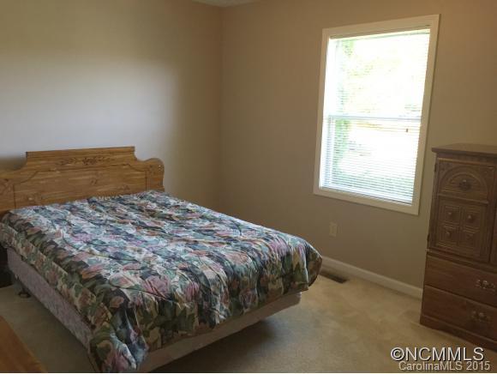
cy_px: 187
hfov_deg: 61.6
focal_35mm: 29
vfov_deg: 48.3
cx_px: 248
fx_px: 417
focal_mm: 4.15
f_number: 2.2
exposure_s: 1/30
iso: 100
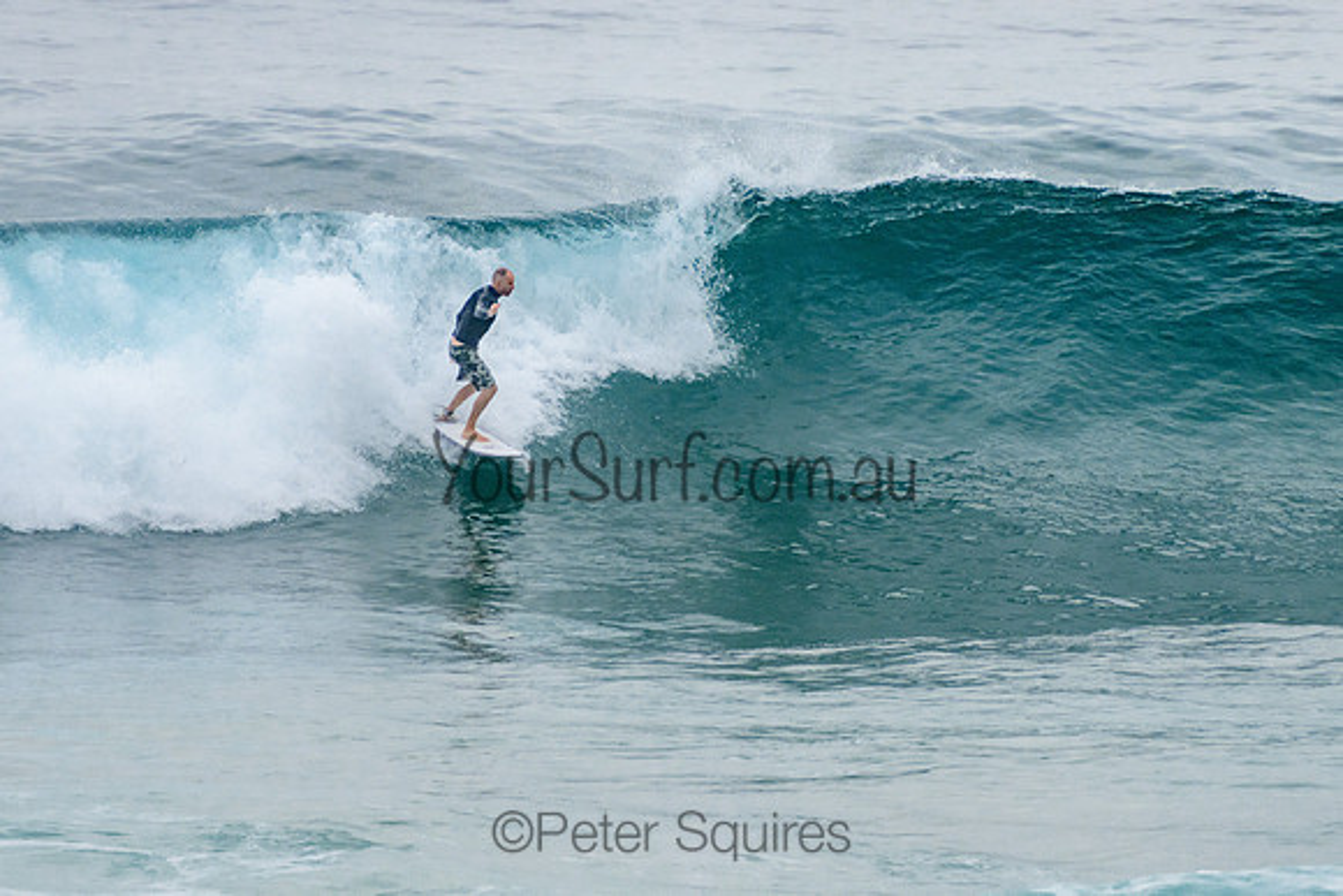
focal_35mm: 549
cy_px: 281
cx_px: 685
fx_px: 20501
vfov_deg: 2.5
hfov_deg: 3.8
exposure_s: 1/1250
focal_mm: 400
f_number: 5.6
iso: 500
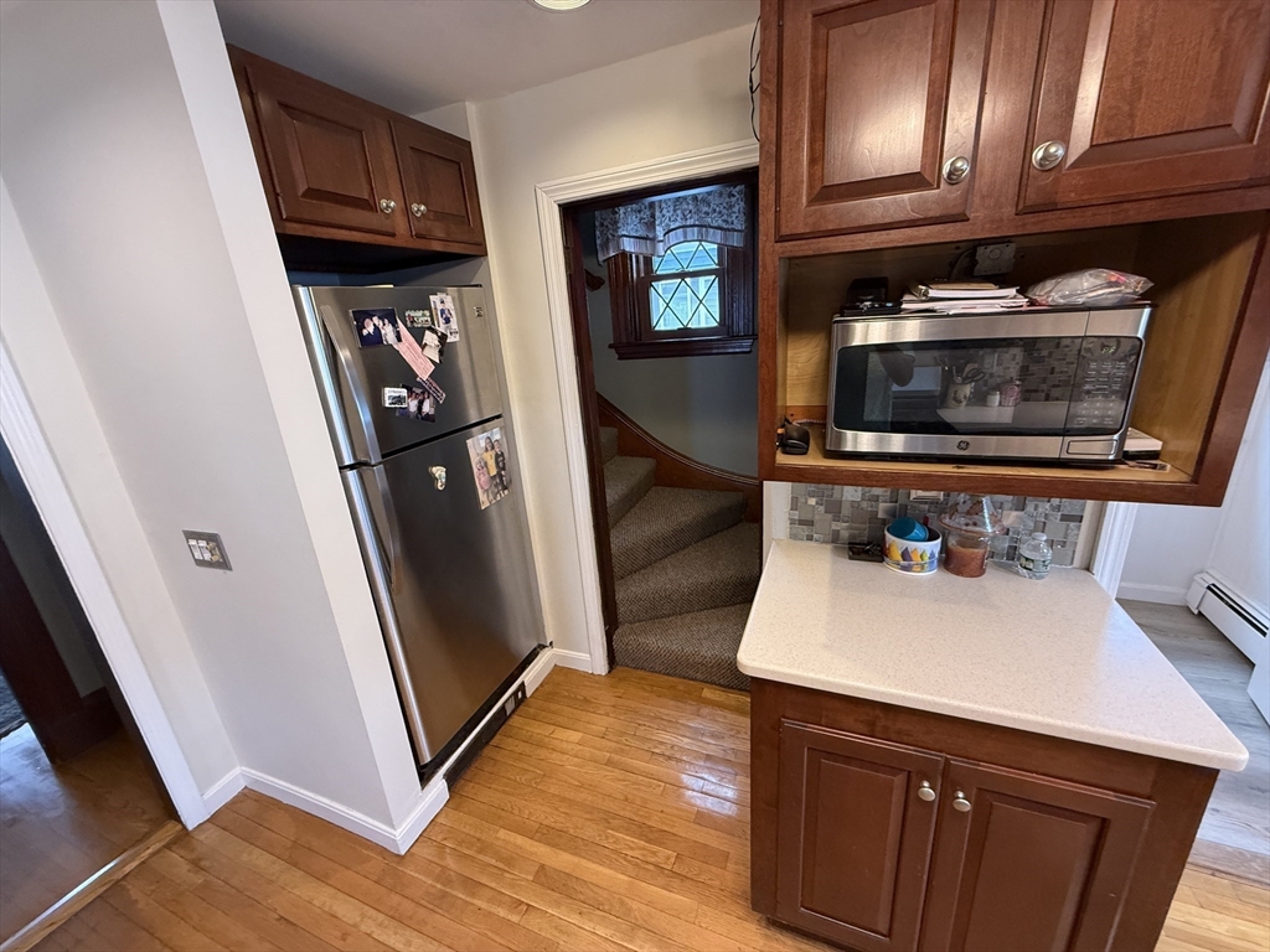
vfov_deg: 85.7
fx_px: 514
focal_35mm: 14
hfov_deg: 102.1
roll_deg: +4.3
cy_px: 476
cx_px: 635
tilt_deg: -17.4
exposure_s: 1/60
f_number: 2.2
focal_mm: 2.22
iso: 500
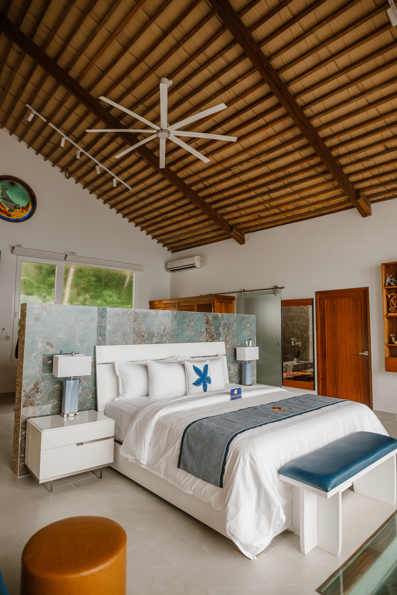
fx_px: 331
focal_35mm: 20
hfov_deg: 62.0
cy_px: 298
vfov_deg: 84.0
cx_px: 198
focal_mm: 20
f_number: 2
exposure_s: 1/1000
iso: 320
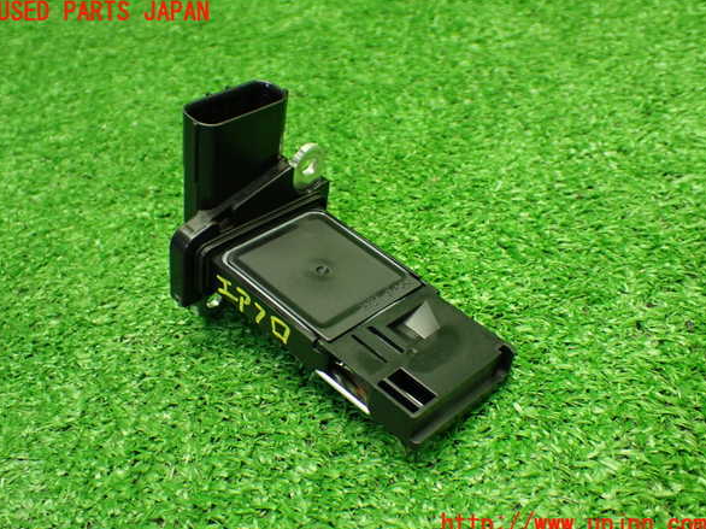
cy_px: 269
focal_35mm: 42
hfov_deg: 44.8
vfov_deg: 34.3
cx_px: 352
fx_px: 856
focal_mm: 7.31
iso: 800
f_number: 2.8
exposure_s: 1/80
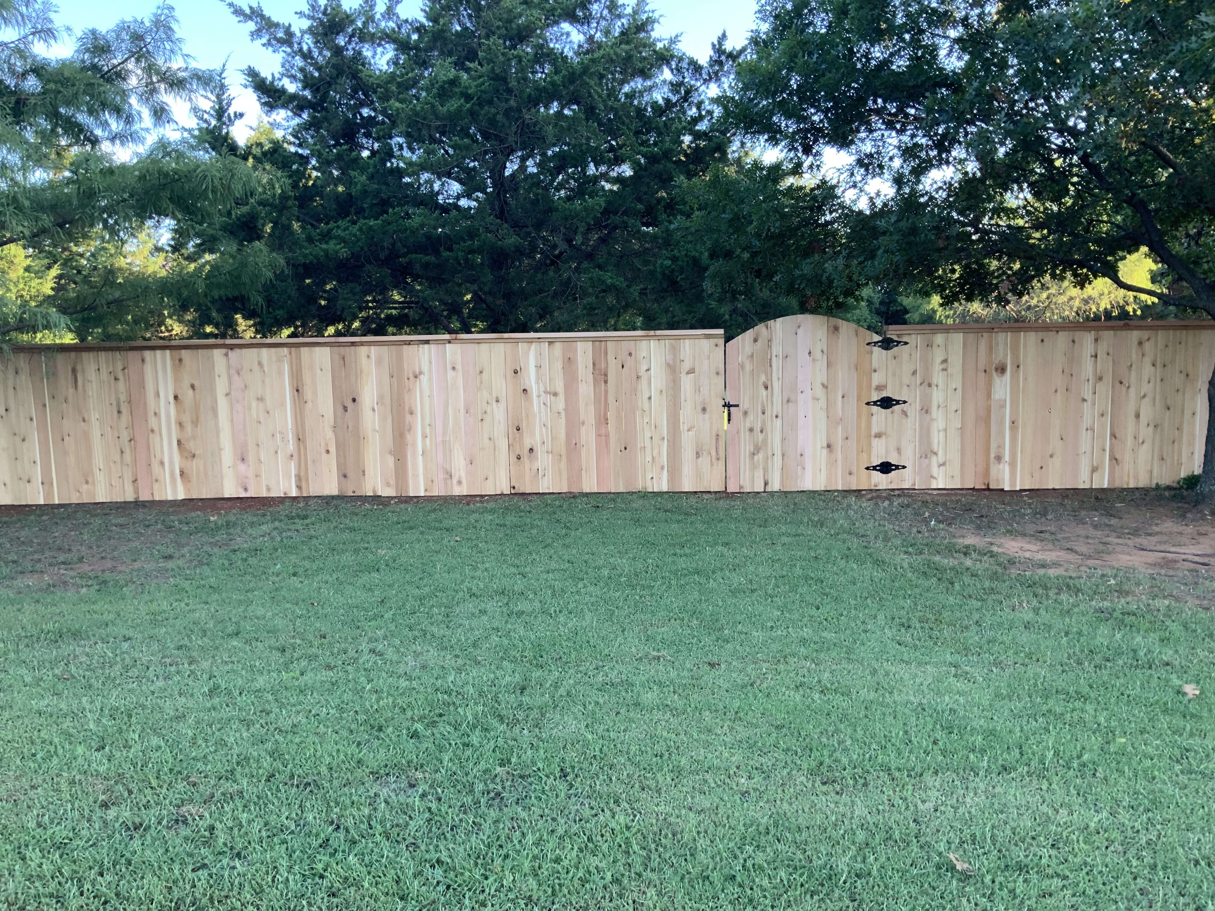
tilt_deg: -2.9
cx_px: 608
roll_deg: +1.9
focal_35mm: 29
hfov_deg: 61.7
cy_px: 456
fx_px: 1018
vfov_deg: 48.2
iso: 50
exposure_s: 1/122
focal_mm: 3
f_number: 1.8
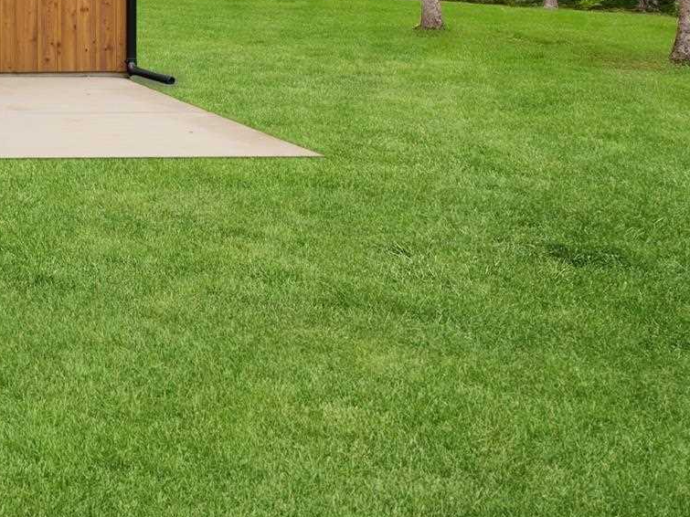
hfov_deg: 26.1
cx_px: -376
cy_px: -69
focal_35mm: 51
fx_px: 1016
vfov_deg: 26.1
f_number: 8
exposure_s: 1/500
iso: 800
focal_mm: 16
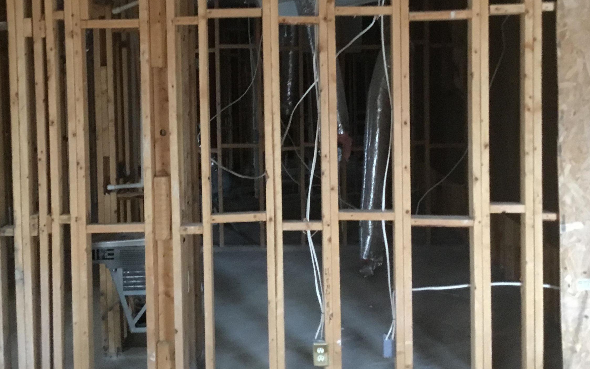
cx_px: 269
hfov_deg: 44.3
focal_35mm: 45
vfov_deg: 28.3
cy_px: 106
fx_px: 724
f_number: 2.4
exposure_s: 1/15
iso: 400
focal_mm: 3.3
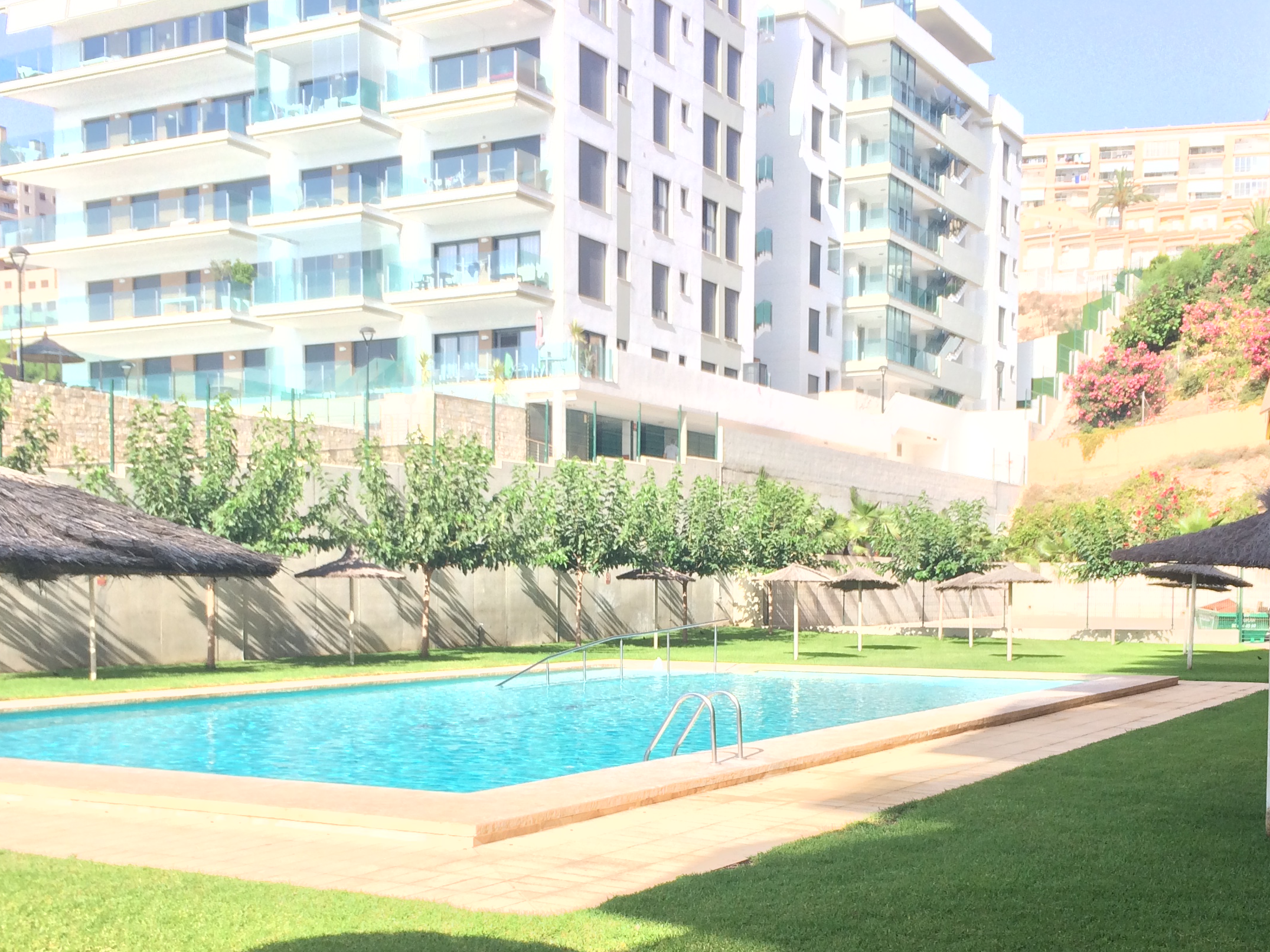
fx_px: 1614
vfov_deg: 32.4
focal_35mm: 44
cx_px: 625
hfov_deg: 42.9
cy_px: 692
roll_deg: +1.5
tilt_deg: -7.5
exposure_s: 1/672
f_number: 2.2
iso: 32
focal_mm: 4.15
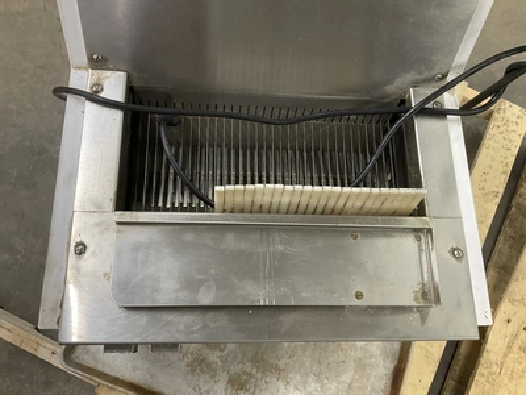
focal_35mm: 29
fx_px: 441
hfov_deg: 61.7
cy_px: 198
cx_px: 263
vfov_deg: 48.2
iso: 125
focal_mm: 3
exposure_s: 1/60
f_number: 1.8
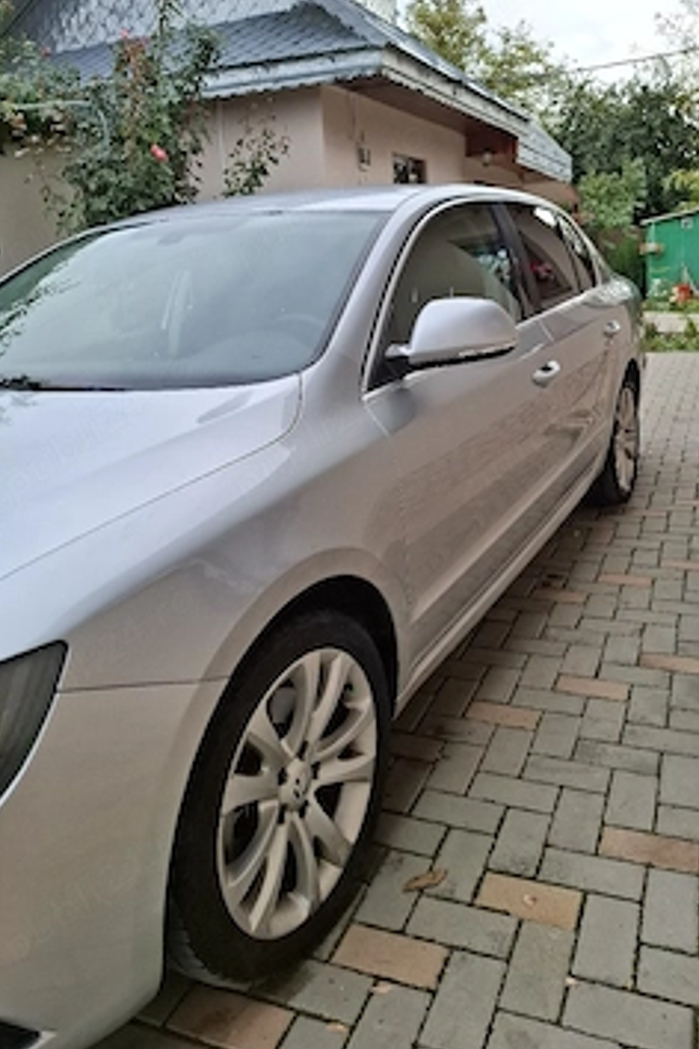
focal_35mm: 27
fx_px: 786
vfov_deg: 67.2
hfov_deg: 47.8
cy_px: 462
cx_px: 388
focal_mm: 5.54
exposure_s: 1/1250
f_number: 1.8
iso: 50
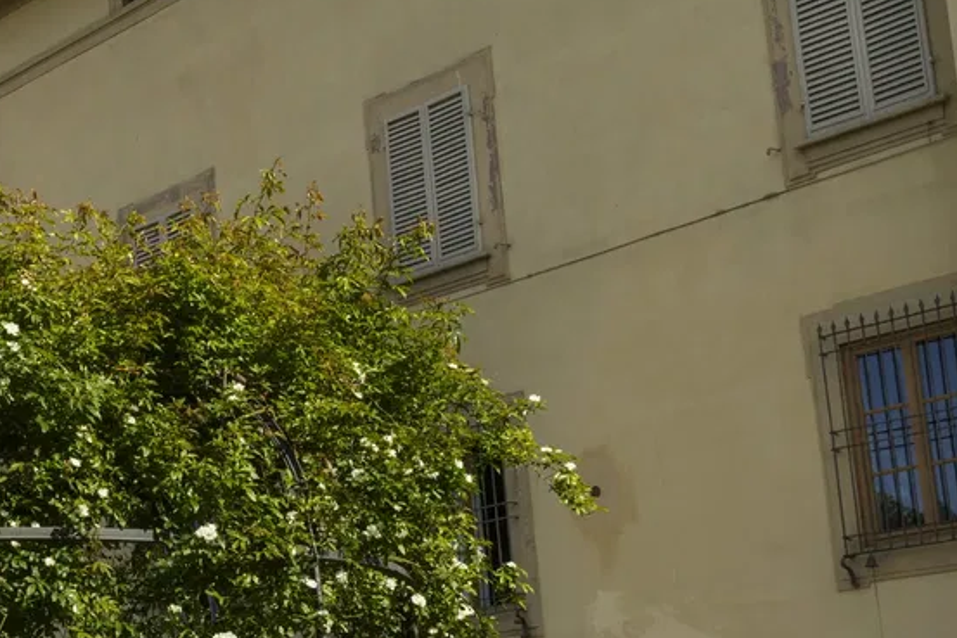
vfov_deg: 16.8
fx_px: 2154
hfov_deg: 23.5
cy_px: 427
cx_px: -88
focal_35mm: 81
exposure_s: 1/40
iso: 100
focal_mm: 28
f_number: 22
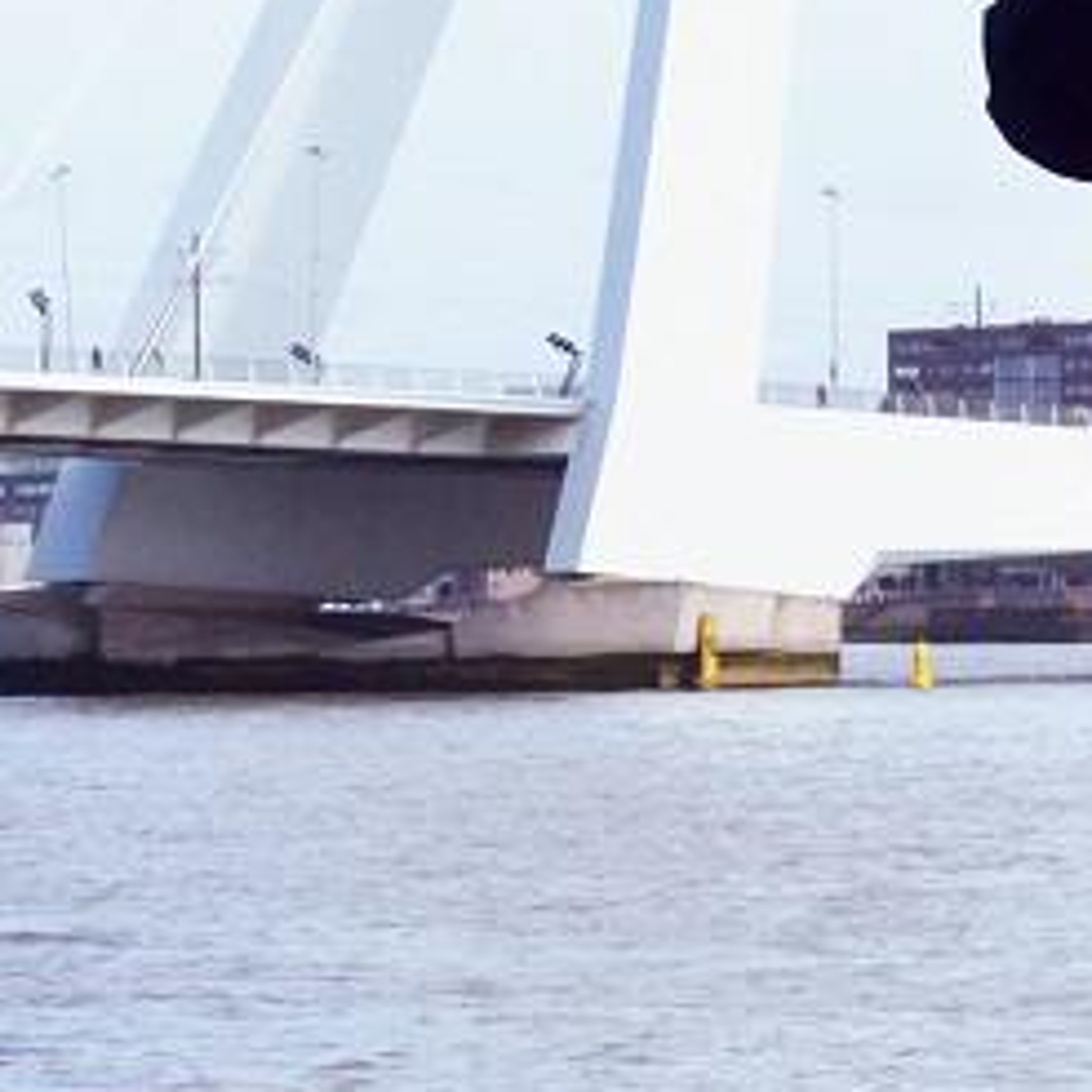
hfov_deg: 6.7
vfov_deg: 6.8
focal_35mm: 258
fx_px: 9208
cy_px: 704
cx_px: 1327
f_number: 14
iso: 2000
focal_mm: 50
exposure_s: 1/800
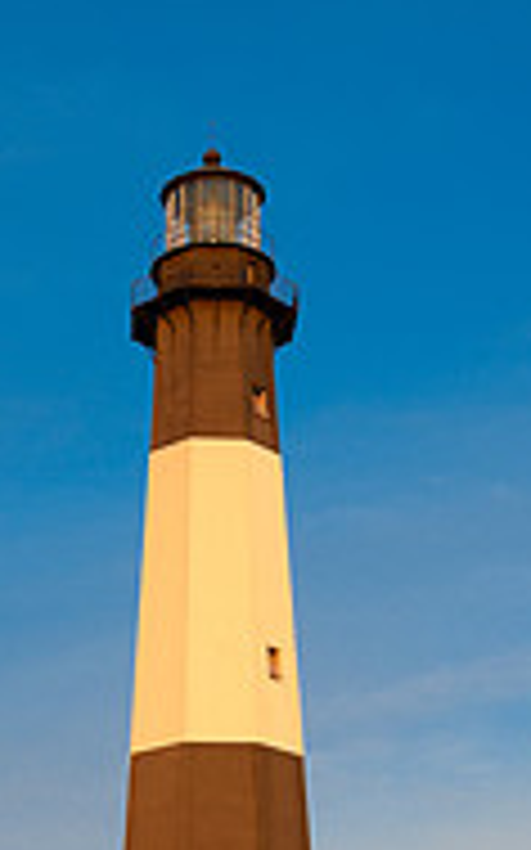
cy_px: 661
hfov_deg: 15.3
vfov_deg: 24.0
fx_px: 1970
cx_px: 119
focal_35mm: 85
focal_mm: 35
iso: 100
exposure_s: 1/25
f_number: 8
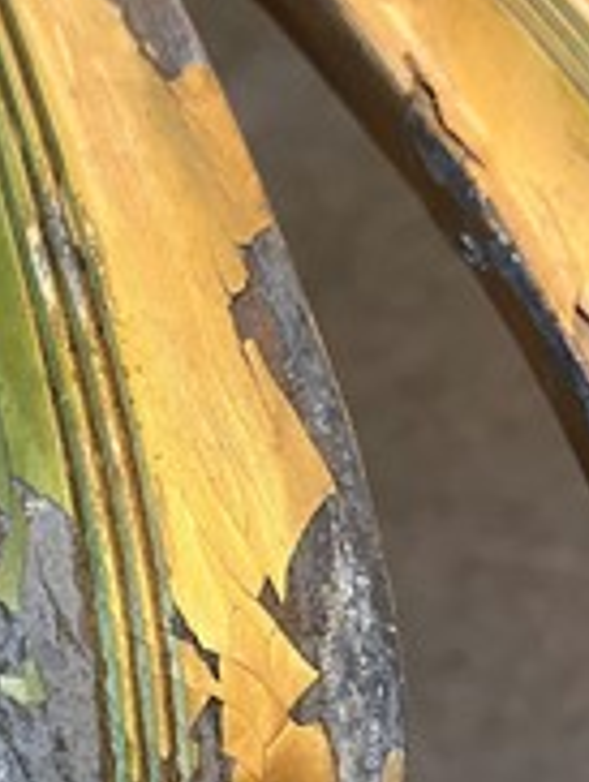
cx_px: -30
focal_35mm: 57
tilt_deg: -63.4
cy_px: 511
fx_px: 1290
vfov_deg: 33.5
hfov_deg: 24.3
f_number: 1.6
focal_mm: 5.1
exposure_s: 1/50
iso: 400
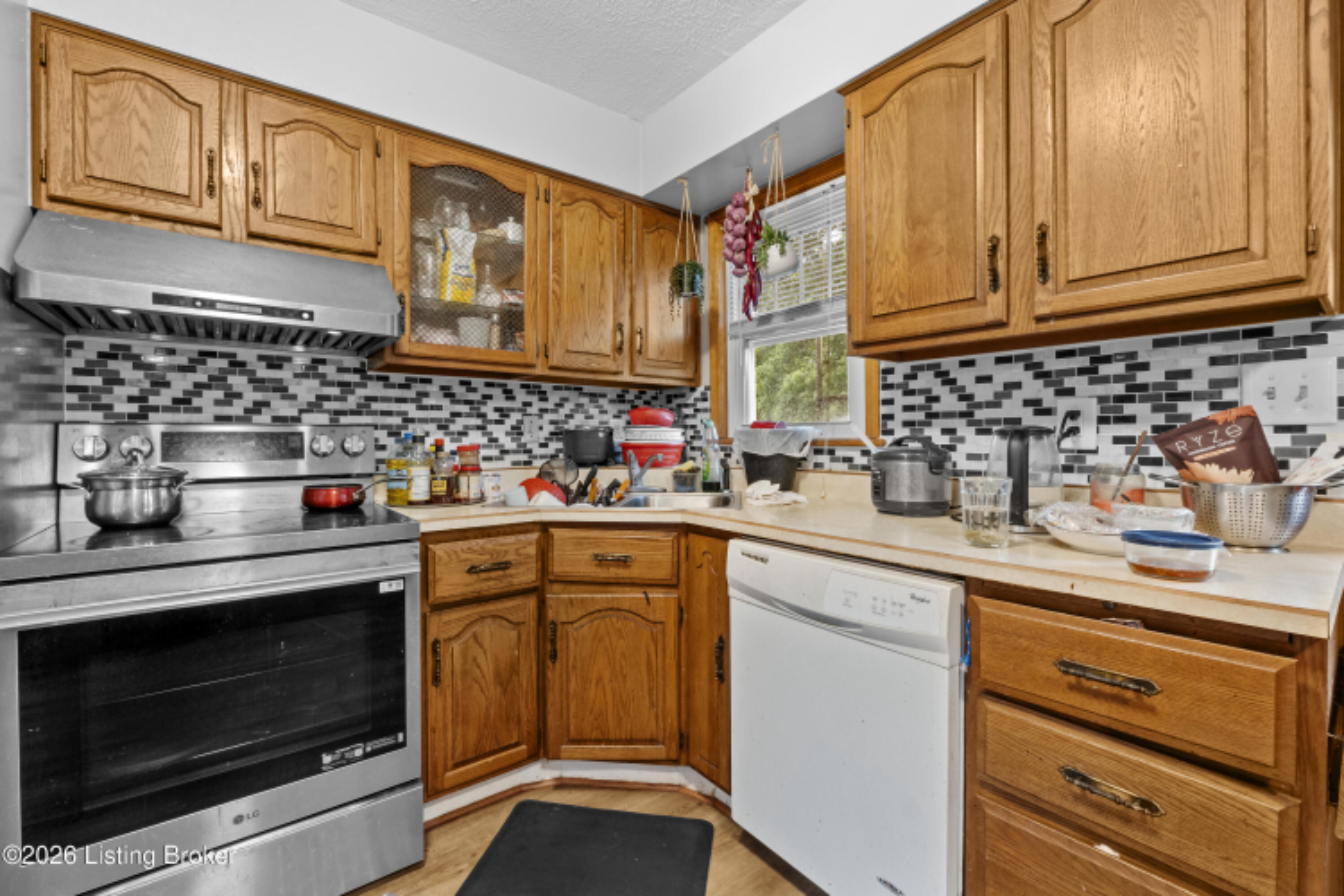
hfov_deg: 100.4
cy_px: 448
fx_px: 560
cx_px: 672
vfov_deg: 77.3
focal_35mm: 15
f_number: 11
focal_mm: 10
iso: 400
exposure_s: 2
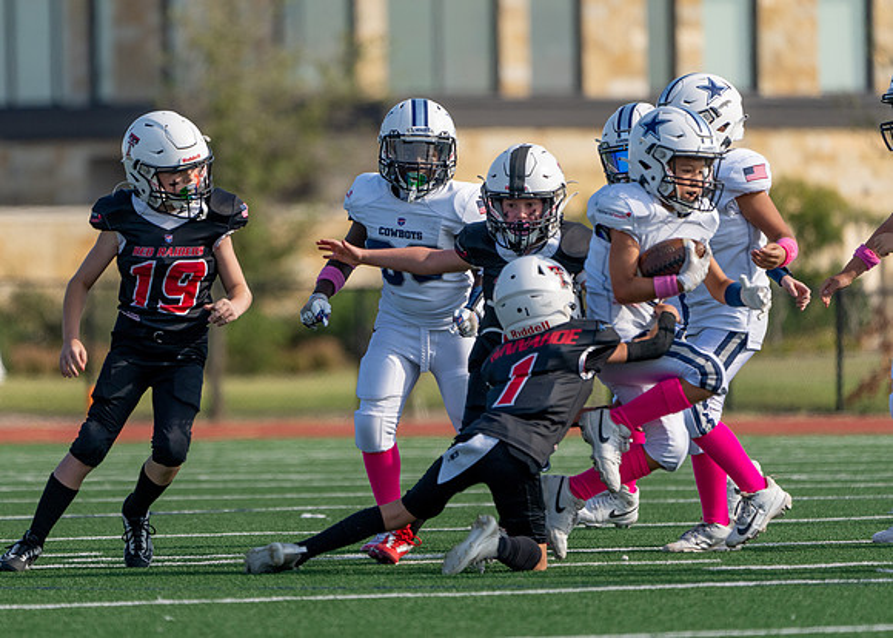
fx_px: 12951
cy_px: 270
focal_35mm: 511
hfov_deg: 3.9
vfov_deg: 2.8
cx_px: 315
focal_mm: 400
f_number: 5.6
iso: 200
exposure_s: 1/1600
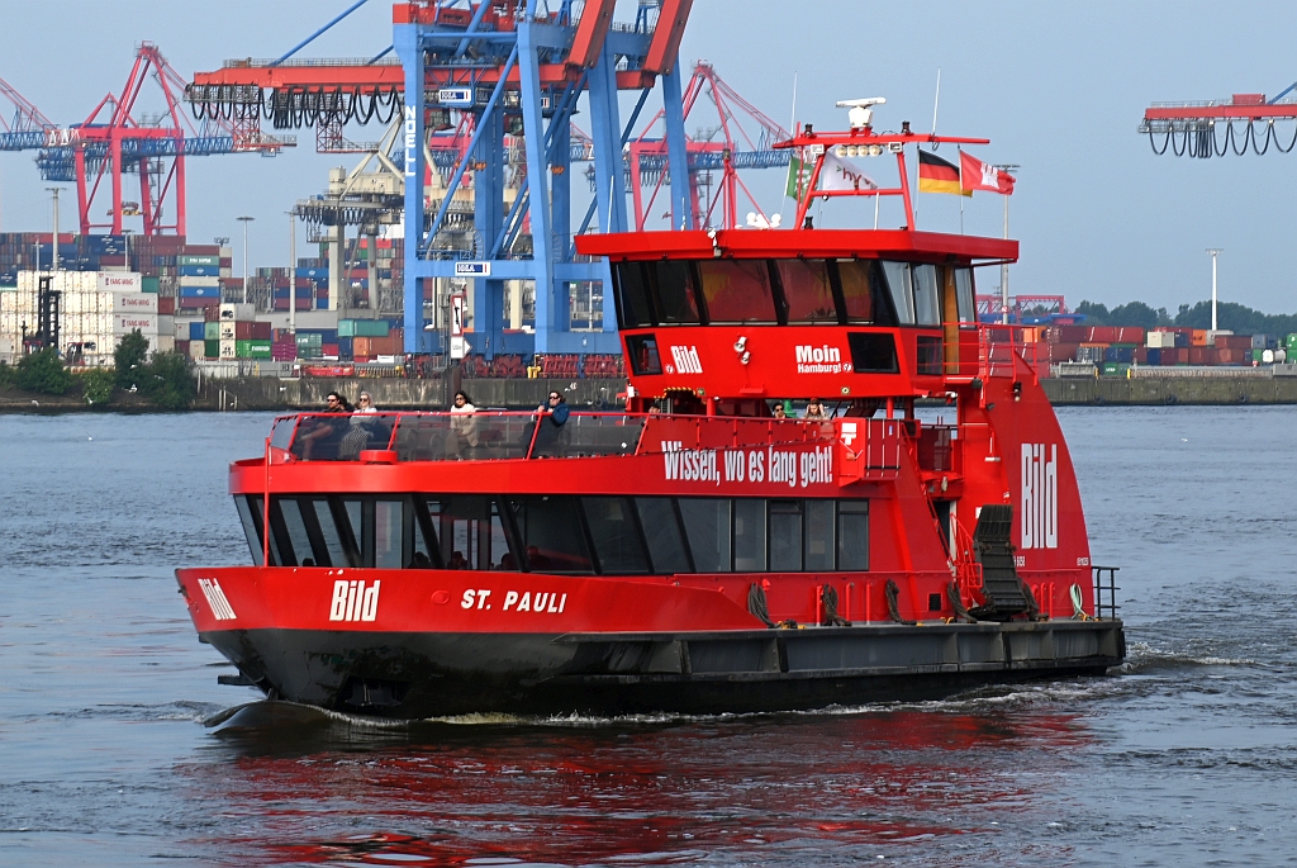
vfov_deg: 11.4
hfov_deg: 17.0
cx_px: 648
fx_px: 4328
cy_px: 434
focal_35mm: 120
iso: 100
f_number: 9
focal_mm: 120
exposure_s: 1/125
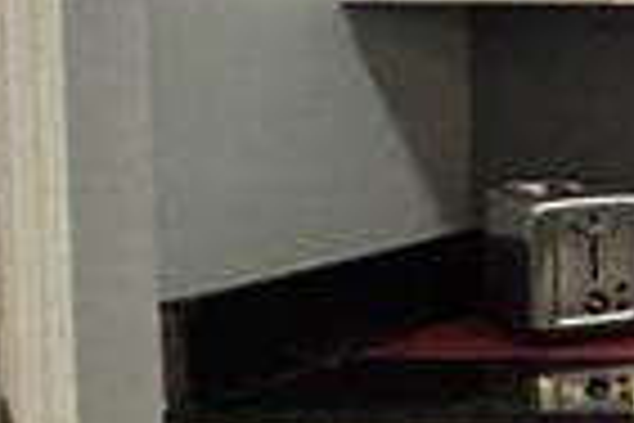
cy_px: 86
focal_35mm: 106
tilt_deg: -3.8
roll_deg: +0.4
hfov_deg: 14.7
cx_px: 1376
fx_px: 1867
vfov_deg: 12.9
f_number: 2.2
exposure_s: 1/60
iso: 800
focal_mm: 2.22
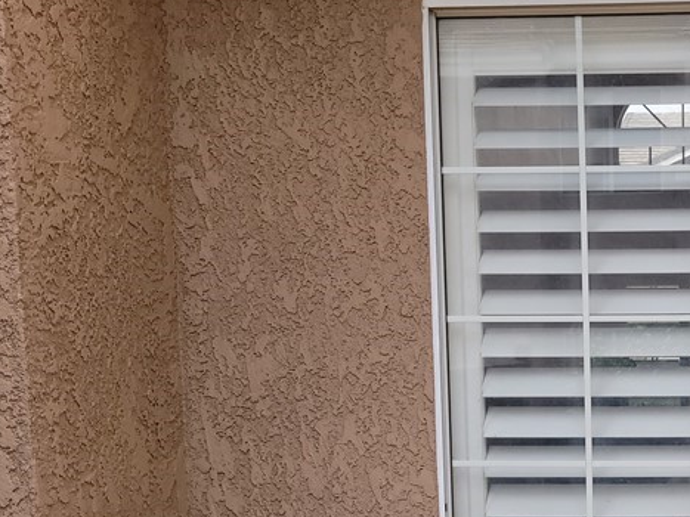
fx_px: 1136
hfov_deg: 30.9
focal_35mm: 57
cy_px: 442
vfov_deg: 25.0
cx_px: 720
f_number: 1.8
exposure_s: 1/939
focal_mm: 5.4
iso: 40
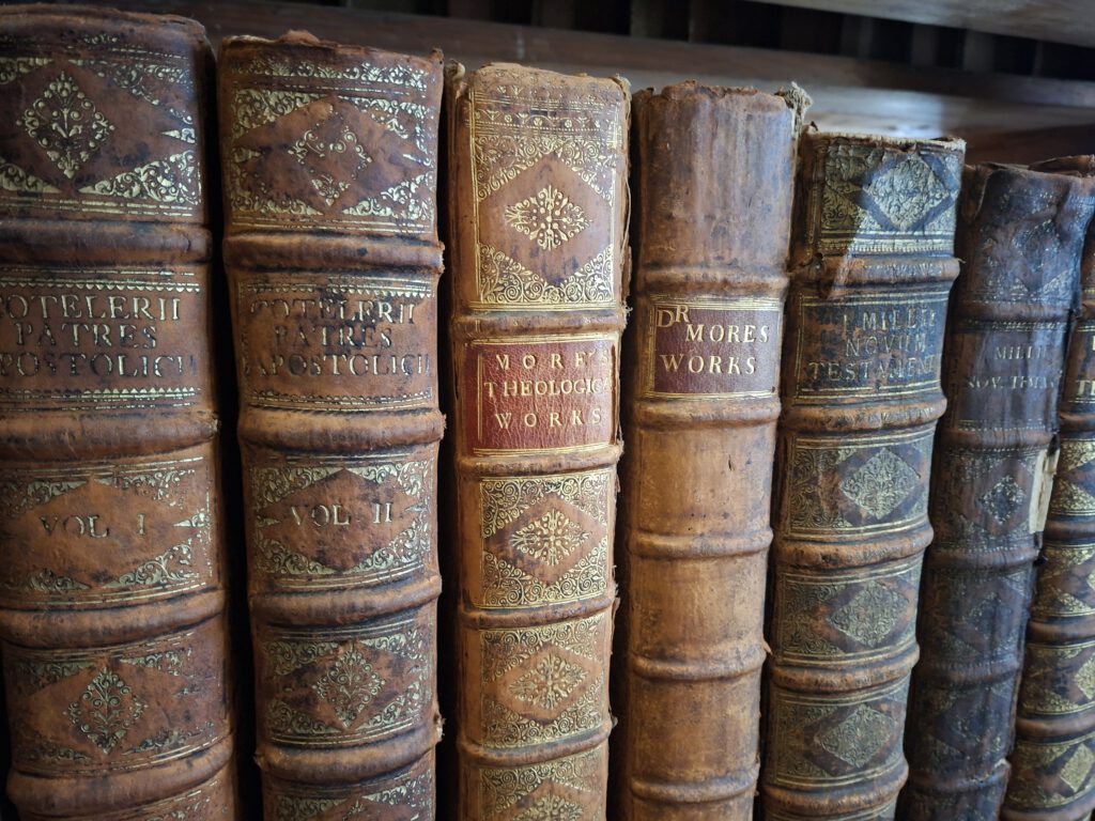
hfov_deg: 73.9
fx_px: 728
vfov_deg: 58.9
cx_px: 548
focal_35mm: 23
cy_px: 410
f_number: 1.8
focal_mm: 5.54
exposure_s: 1/25
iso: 640
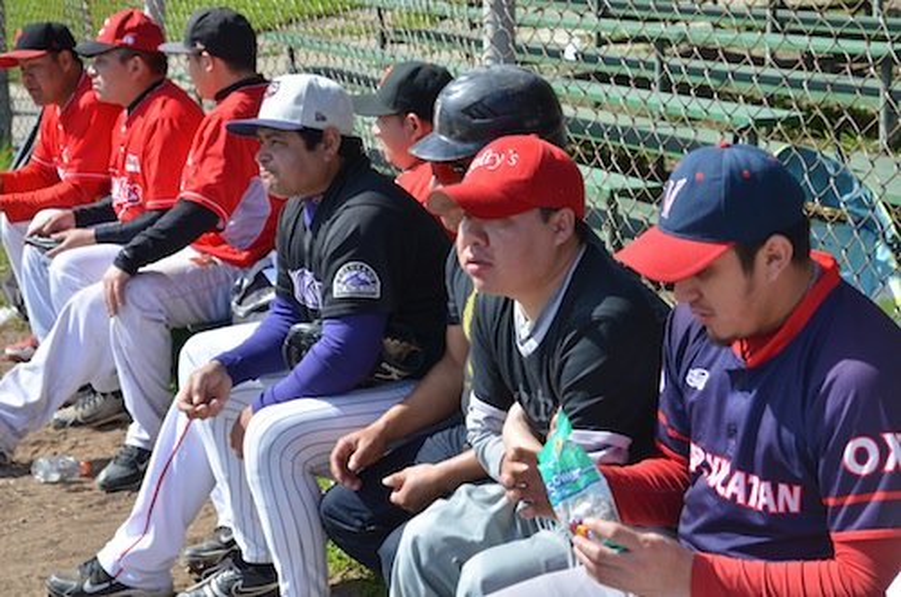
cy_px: 298
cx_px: 450
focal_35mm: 82
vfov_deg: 16.5
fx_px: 2060
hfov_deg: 24.7
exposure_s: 1/250
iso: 100
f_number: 8
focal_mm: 55
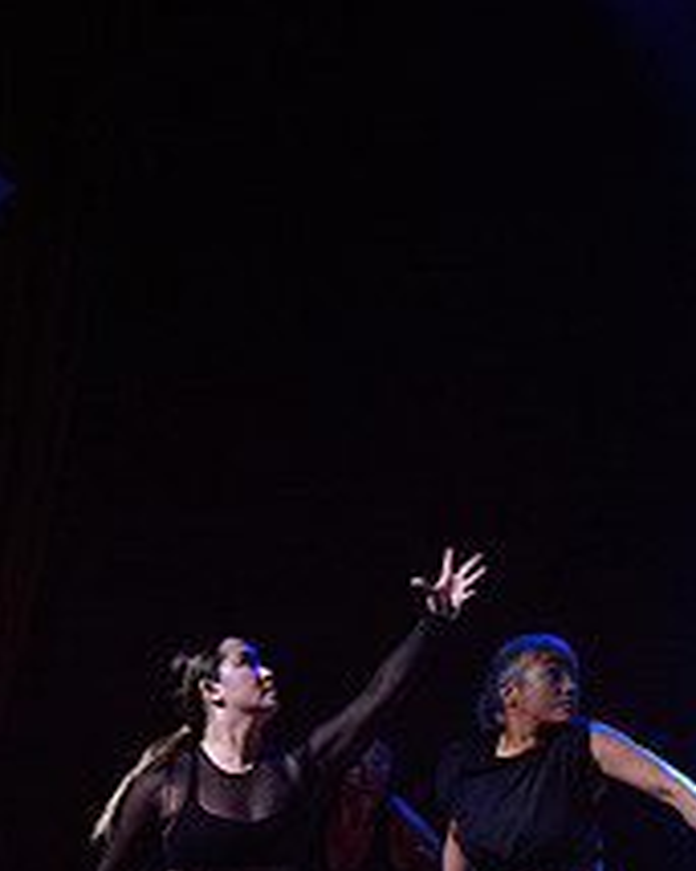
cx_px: 969
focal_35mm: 261
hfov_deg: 5.9
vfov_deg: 7.4
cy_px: 706
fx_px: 6725
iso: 1600
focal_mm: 102
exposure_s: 1/200
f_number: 2.8
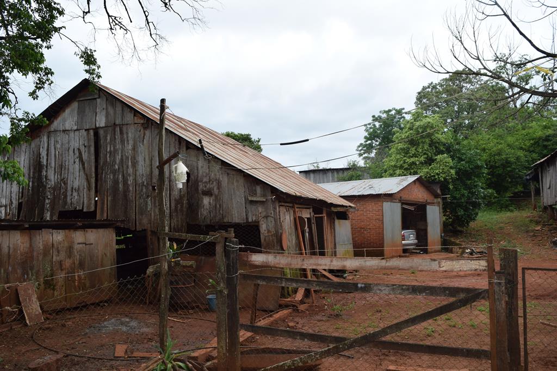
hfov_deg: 61.9
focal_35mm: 30
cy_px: 186
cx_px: 278
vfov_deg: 43.6
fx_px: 464
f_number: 6.3
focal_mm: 20
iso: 100
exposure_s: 1/160
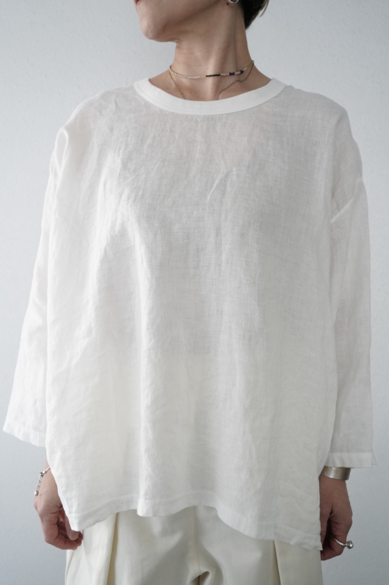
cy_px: 292
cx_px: 194
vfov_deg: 54.5
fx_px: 568
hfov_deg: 37.8
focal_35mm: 35
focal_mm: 35
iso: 5000
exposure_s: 1/200
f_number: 5.6
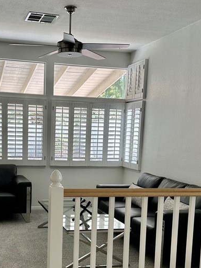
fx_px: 372
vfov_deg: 39.1
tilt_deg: -5.6
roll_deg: -2.1
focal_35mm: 48
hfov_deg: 30.1
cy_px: 185
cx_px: 69
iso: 64
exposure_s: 1/144
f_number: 1.78
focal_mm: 6.86
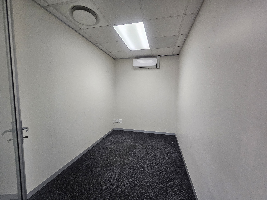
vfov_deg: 89.9
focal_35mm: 13
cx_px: 134
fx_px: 100
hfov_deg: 106.2
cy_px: 100
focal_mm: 2.2
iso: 250
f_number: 2.2
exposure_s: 1/50
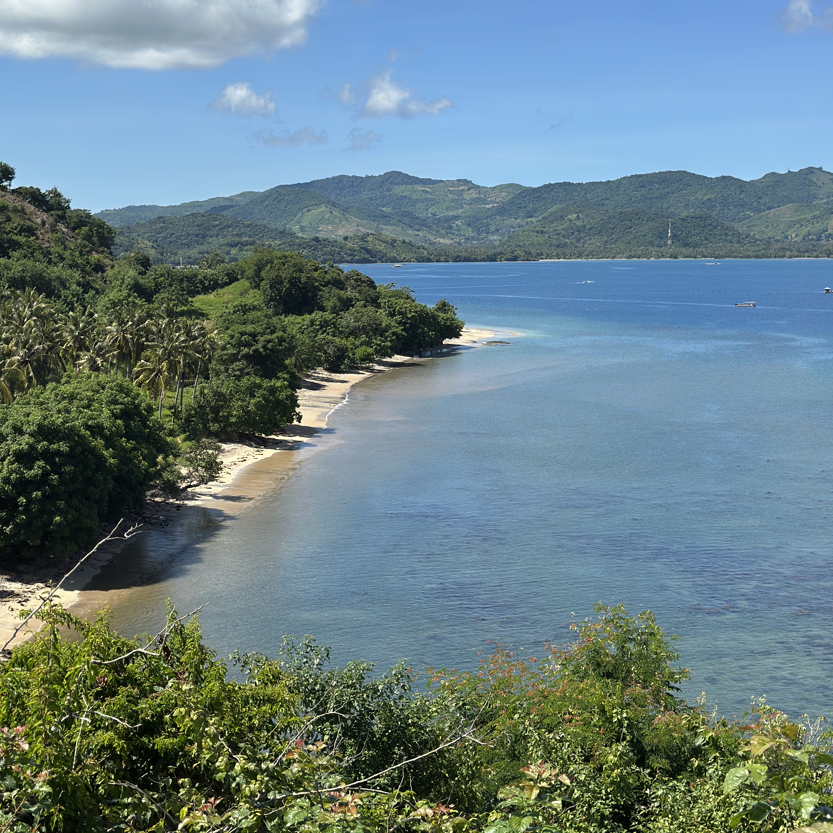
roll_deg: -1.2
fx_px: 1552
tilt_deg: -0.8
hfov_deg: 30.0
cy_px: 282
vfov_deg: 29.8
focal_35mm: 57
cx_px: 419
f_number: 1.78
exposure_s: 1/6623
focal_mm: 6.86
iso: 80
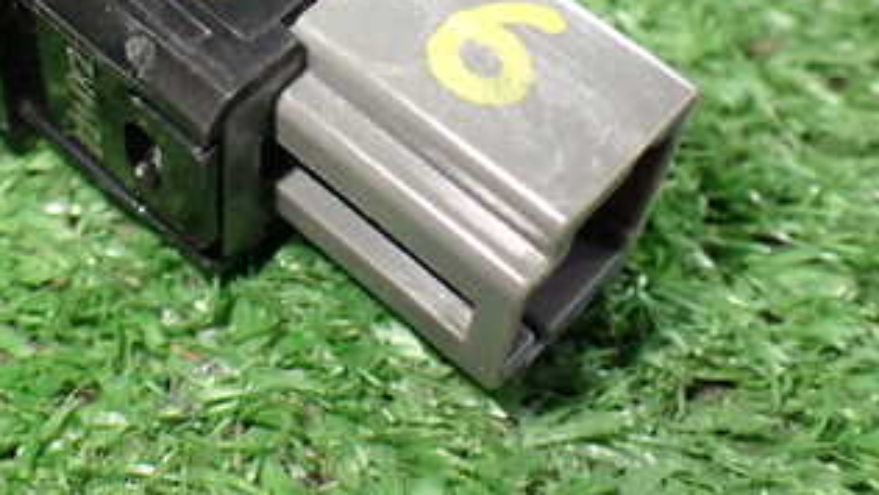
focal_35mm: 62
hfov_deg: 33.3
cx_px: 248
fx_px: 1446
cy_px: -31
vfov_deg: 18.8
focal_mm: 5.4
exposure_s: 1/125
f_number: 2.3
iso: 640
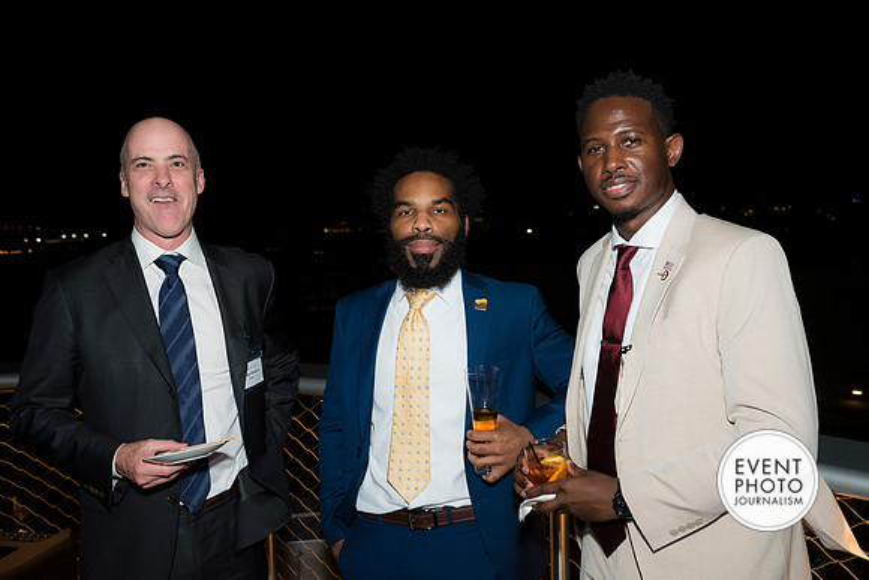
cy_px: 290
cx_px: 434
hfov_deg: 53.1
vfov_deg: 36.9
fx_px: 869
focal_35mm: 36
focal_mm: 36
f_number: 5.6
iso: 800
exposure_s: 1/125
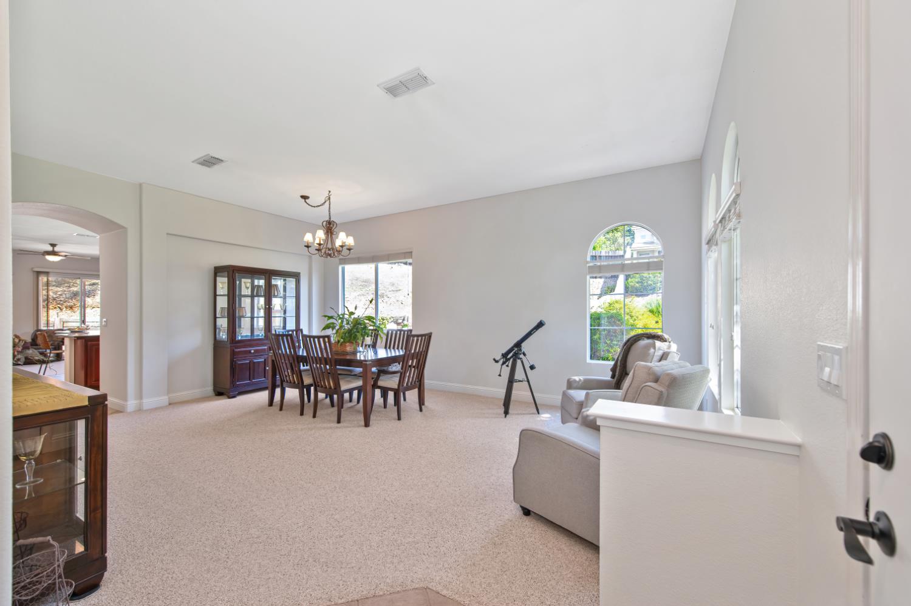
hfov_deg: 104.3
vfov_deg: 81.1
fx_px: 354
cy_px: 303
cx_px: 456
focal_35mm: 14
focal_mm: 14
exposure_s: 1/90
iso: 560
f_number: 4.8
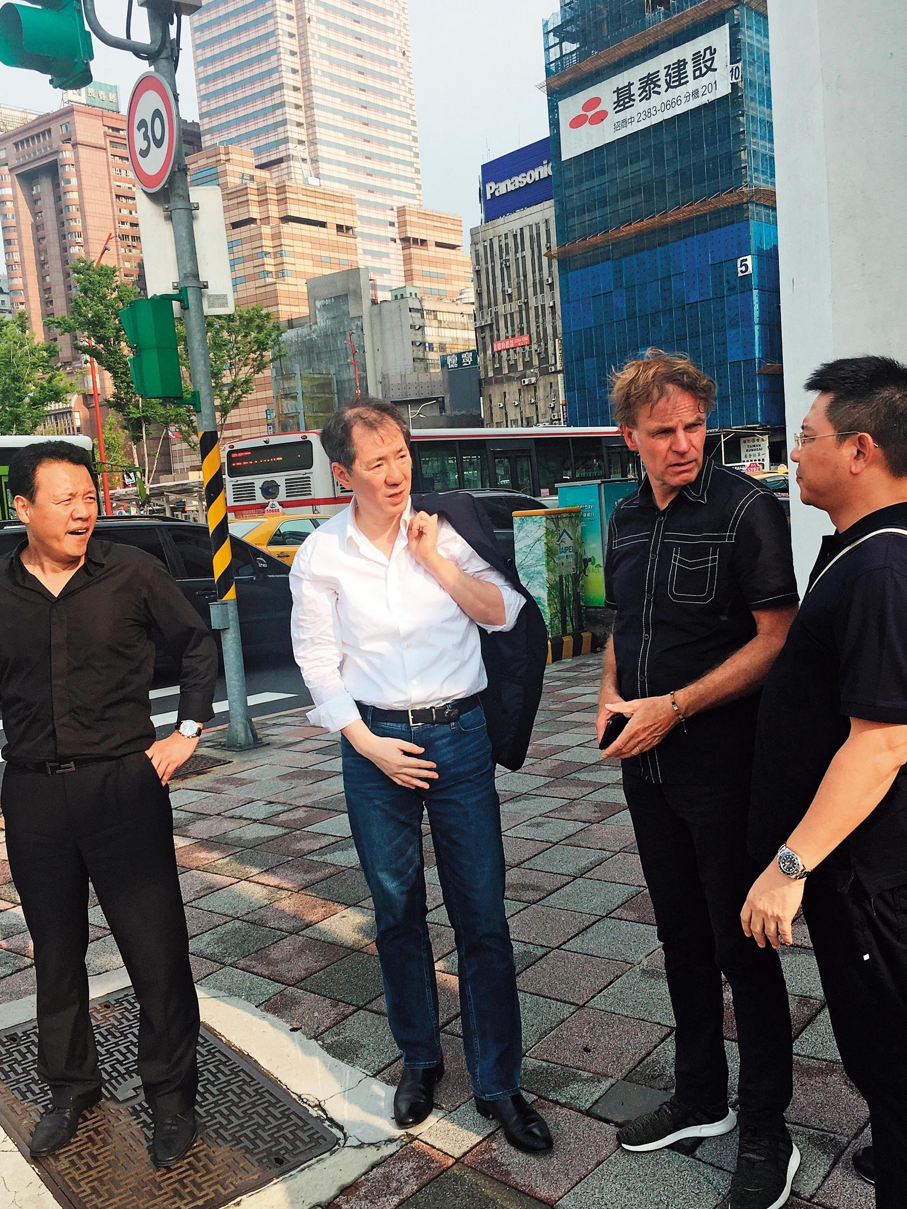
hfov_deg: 40.7
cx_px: 465
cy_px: 626
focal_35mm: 35
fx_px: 1223
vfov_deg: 52.6
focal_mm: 4.15
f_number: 2.2
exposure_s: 1/1054
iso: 25
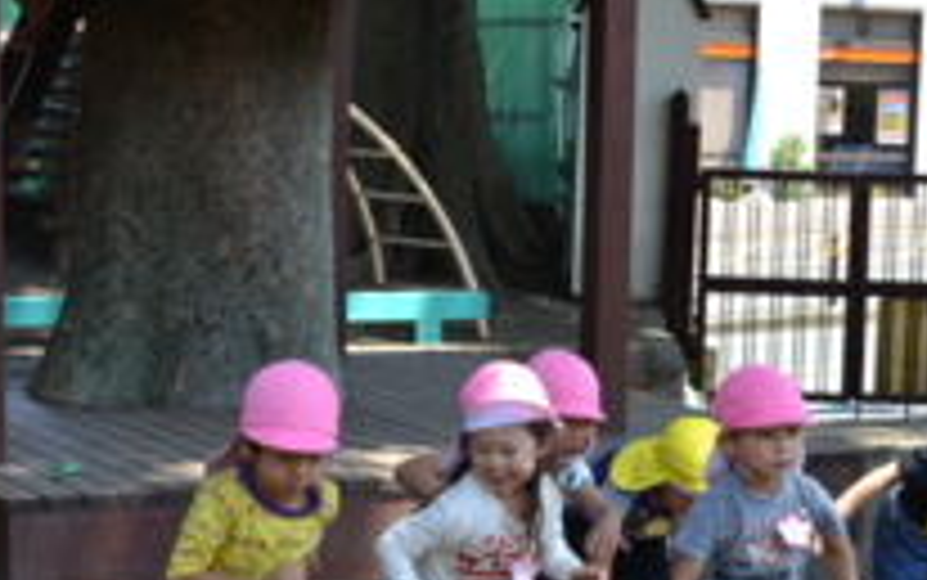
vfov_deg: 12.8
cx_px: 693
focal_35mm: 101
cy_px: 560
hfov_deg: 20.4
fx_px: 2553
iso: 180
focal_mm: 34
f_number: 5.6
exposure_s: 1/125
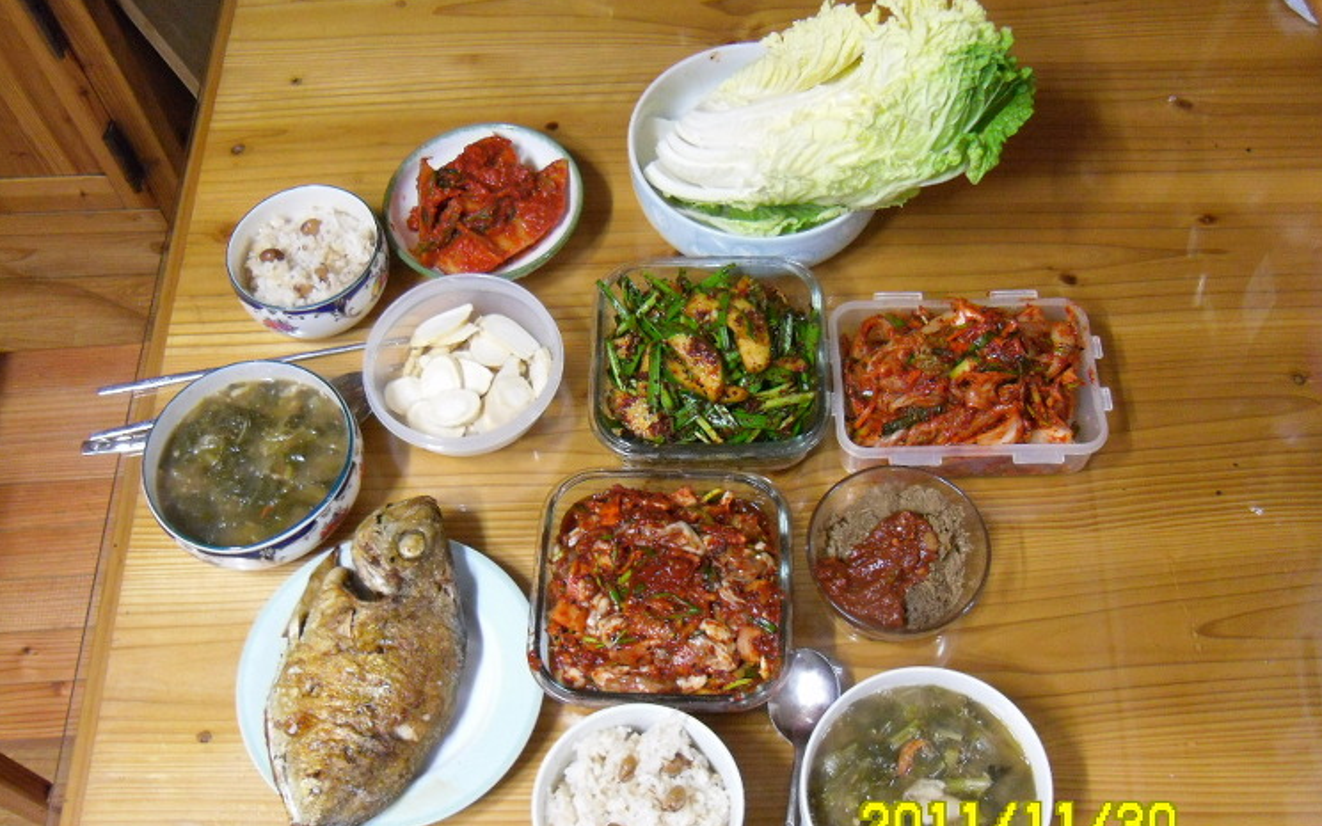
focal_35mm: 37
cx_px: 668
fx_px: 1333
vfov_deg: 34.4
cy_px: 431
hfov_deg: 52.7
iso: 400
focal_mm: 6
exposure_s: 1/22
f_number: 2.8
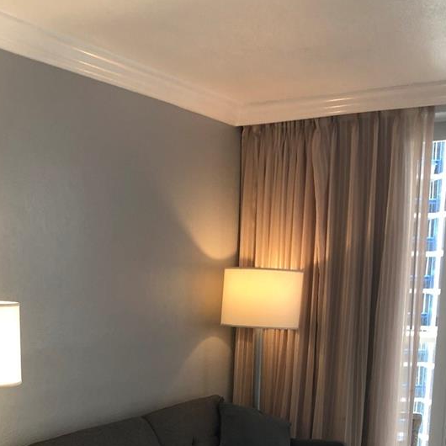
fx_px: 816
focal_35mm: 56
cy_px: 483
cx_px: 153
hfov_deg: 30.4
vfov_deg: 28.0
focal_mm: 3.99
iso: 25
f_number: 1.8
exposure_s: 1/40
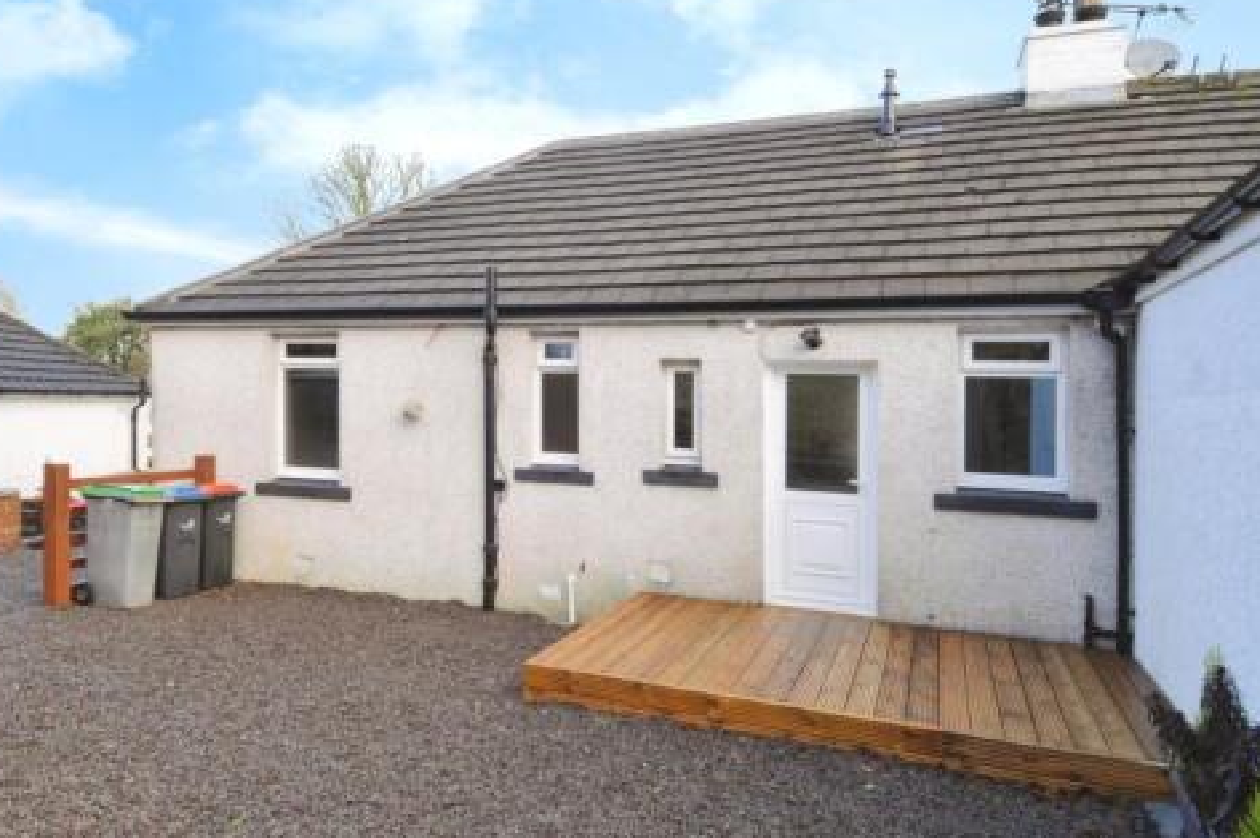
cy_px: 414
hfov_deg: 70.7
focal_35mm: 25
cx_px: 494
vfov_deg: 51.2
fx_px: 874
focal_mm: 12
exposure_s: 1/40
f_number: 7.1
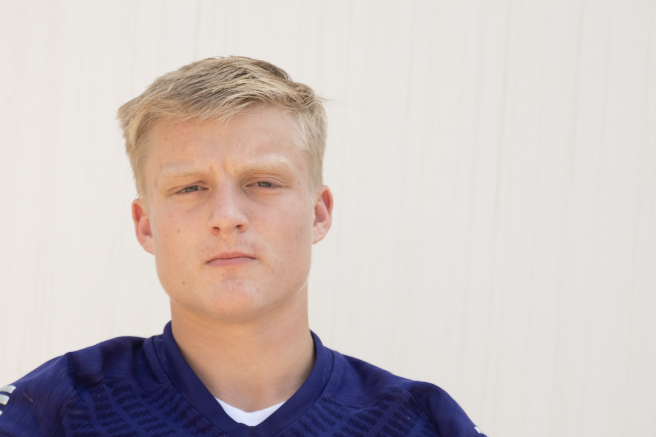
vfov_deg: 7.1
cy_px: 395
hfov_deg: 10.7
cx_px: 215
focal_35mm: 192
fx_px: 3498
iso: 100
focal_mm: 70
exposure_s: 1/320
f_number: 4.5
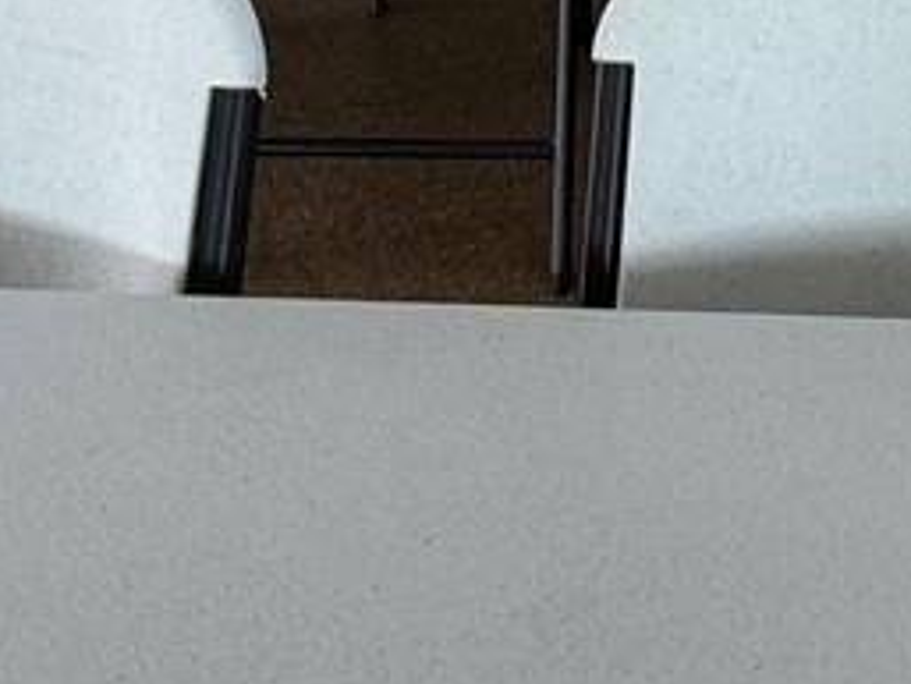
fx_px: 2291
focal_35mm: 87
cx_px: 702
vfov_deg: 11.9
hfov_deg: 22.3
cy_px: -1173
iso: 100
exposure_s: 1/99
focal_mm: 2.22
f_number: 2.2
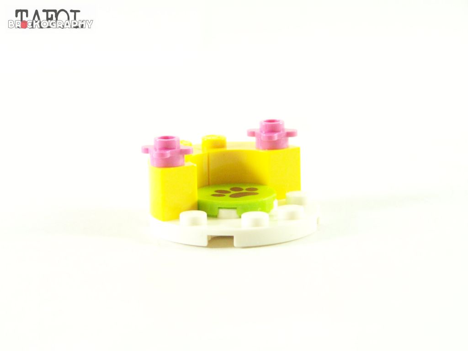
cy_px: 176
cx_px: 234
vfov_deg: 11.6
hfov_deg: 15.4
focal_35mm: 128
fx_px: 1731
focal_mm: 21.2
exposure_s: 1/60
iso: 400
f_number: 3.6
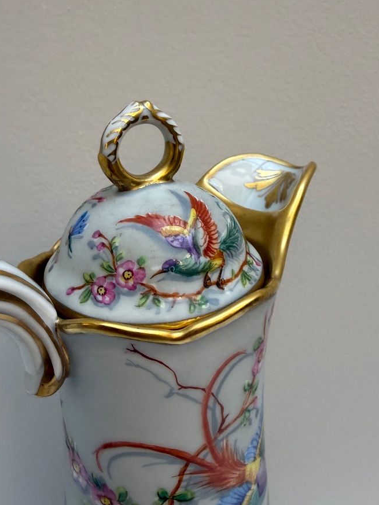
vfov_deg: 55.2
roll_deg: -0.2
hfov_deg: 43.0
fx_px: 482
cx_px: 188
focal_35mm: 33
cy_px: 278
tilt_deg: -21.5
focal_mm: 2.22
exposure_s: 1/100
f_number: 2.2
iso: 125
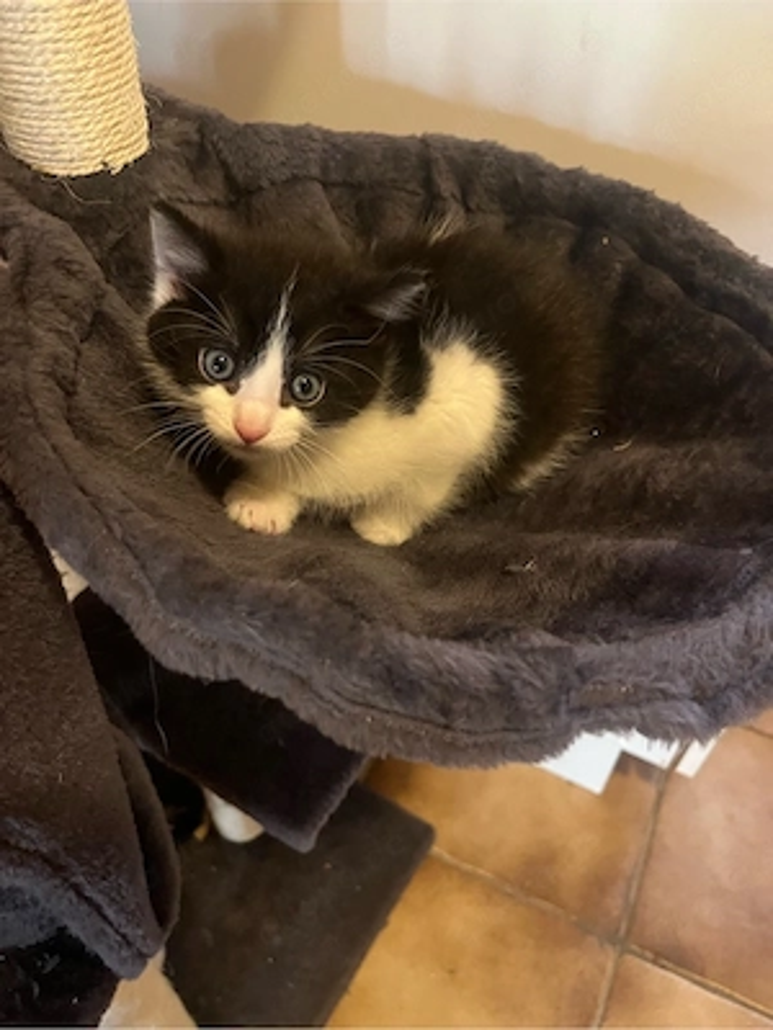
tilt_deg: -46.3
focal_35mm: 26
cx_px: 386
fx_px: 774
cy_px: 515
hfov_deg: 53.1
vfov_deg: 67.3
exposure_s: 1/25
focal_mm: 5.1
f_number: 1.6
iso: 500
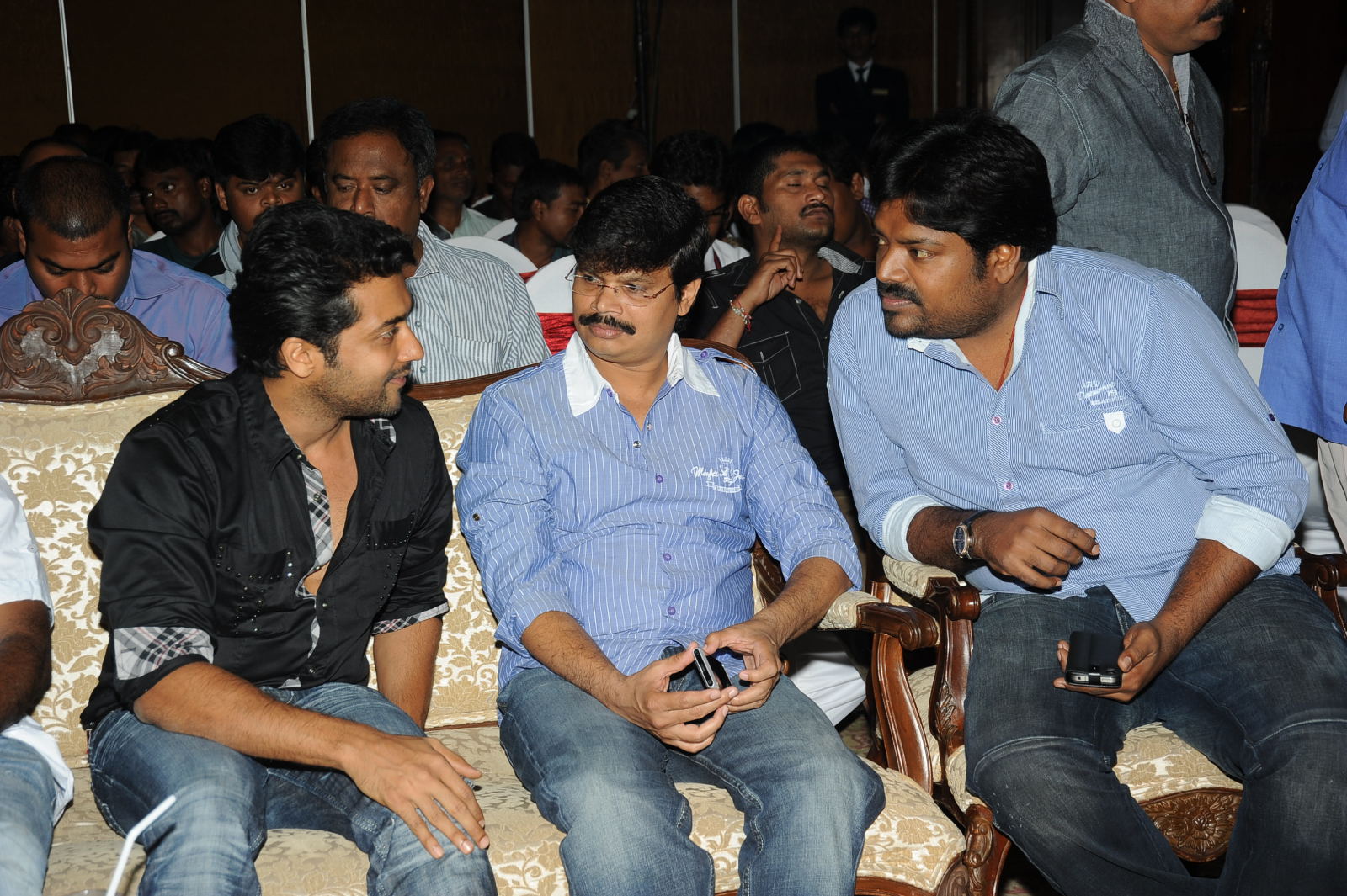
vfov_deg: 20.9
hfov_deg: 31.0
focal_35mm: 65
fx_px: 2431
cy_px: 448
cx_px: 674
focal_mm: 65
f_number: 7.1
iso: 400
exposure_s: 1/125
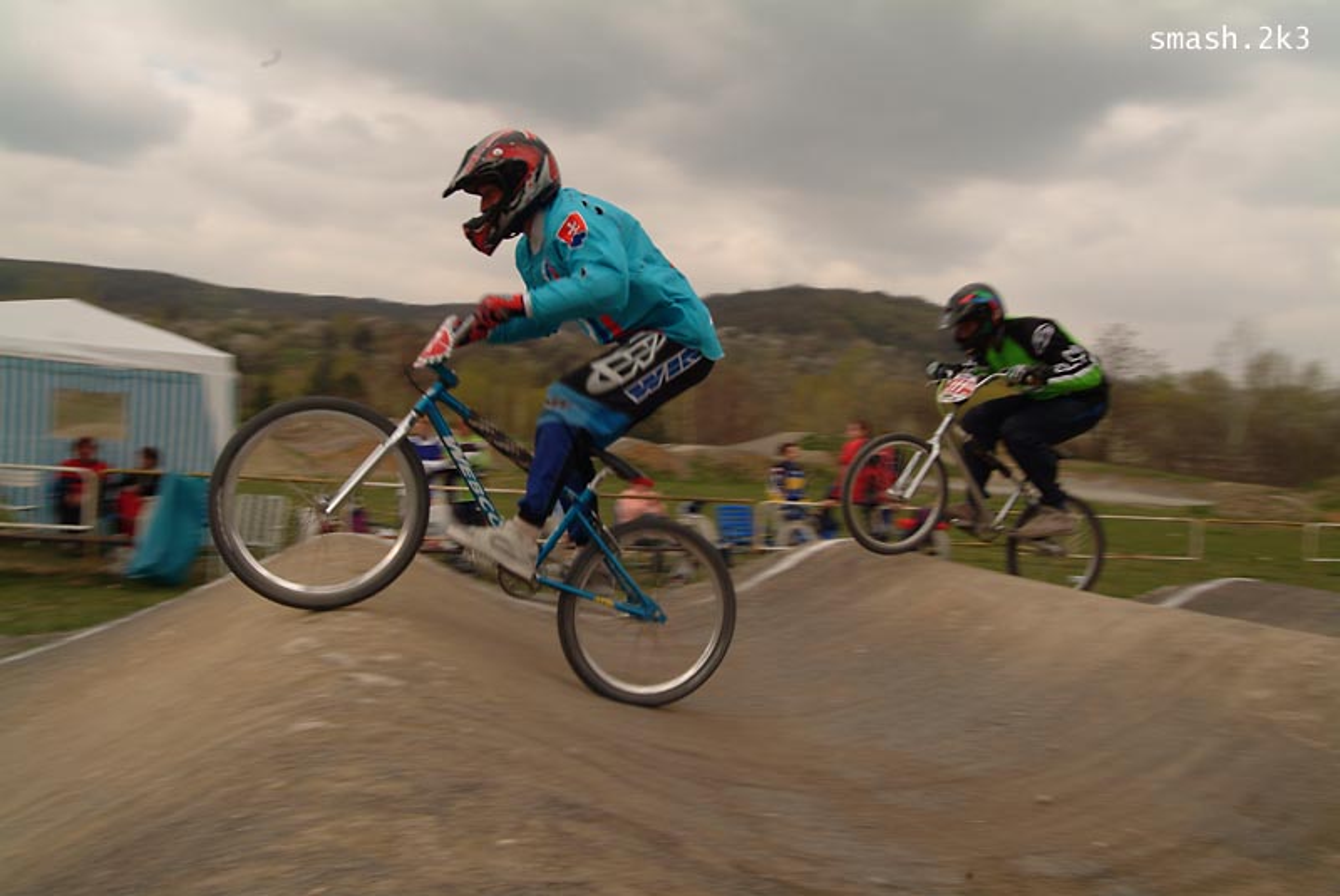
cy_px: 448
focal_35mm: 26
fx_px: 950
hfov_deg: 70.4
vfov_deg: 50.5
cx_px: 670
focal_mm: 17
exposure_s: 1/125
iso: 100
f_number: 8
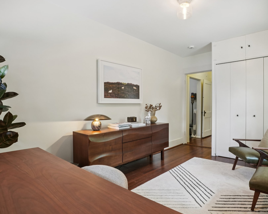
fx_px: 155
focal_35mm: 20
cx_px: 154
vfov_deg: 69.2
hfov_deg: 81.0
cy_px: 109
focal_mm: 11
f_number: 8
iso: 500
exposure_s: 1/15
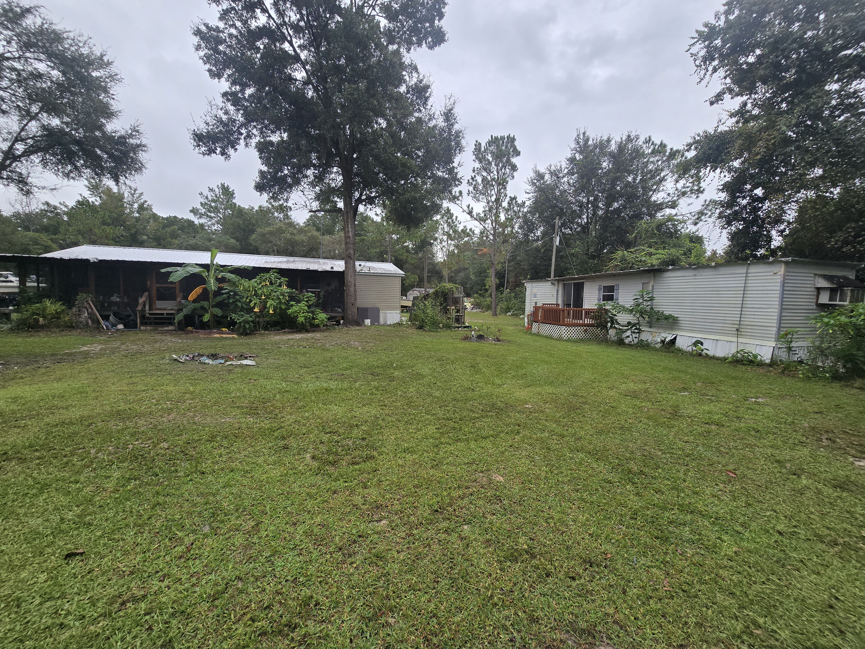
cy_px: 324
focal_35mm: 13
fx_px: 325
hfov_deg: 106.2
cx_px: 432
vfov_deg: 89.9
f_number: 2.2
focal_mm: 2.2
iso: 50
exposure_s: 1/803
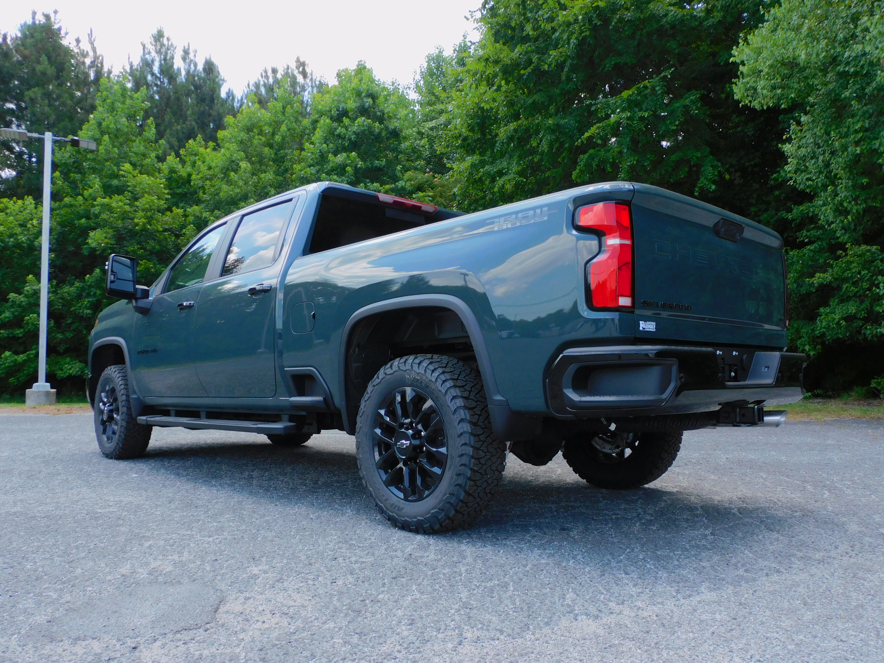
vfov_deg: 49.7
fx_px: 715
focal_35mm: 28
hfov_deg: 63.4
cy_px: 332
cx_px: 442
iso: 125
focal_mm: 5
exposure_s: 1/400
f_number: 3.5
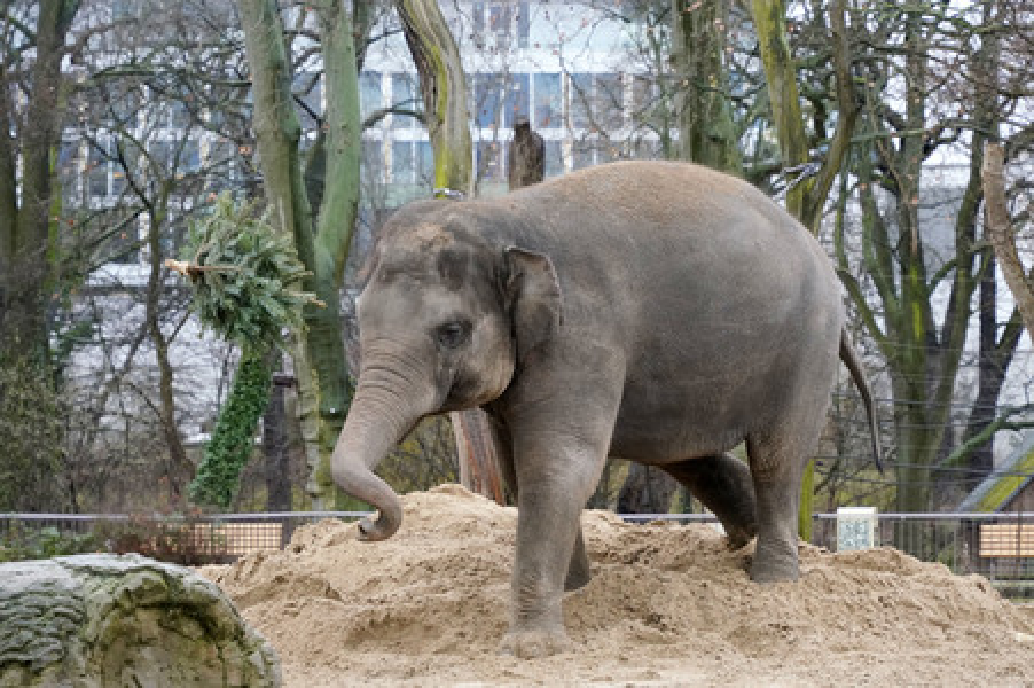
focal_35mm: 140
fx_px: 4018
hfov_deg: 14.7
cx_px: 517
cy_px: 344
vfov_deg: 9.8
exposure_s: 1/500
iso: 3200
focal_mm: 140
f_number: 6.3
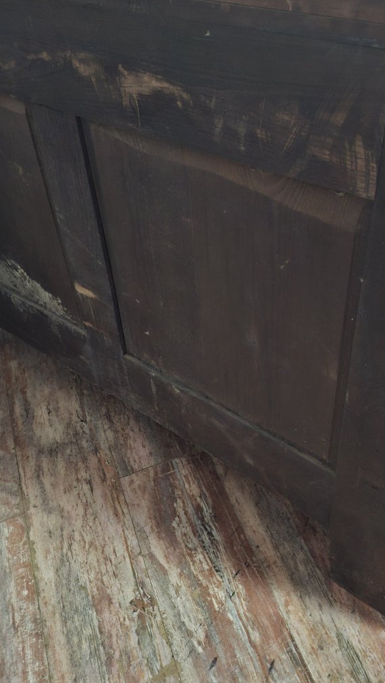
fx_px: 544
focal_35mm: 30
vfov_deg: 64.0
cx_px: 217
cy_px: 292
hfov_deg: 38.9
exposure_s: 1/20
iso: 1250
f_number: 1.8
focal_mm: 5.54
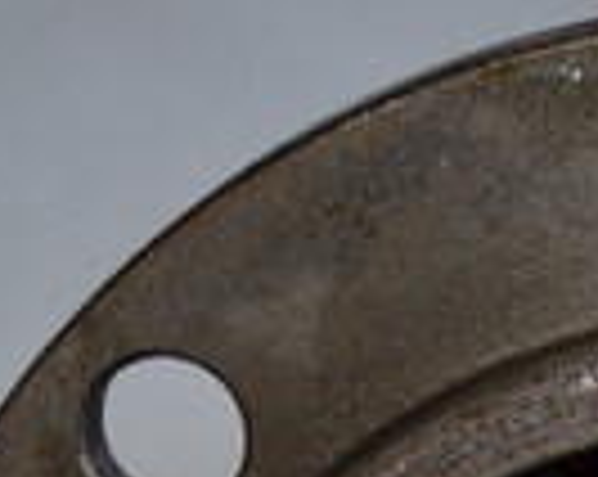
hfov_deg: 8.8
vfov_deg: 6.9
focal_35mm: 217
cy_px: 911
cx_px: 692
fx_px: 3835
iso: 450
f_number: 4.8
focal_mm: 32
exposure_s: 1/60
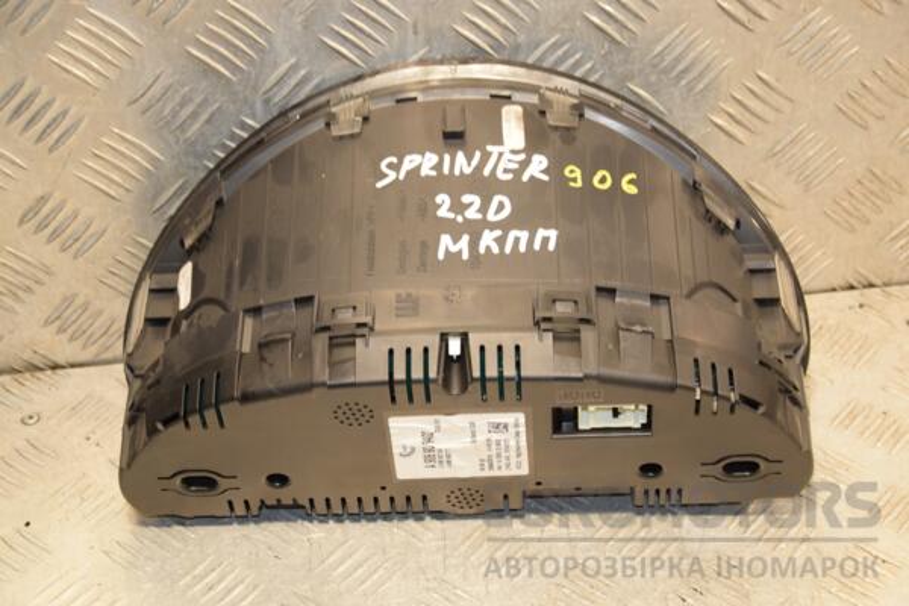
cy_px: 303
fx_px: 1894
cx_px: 454
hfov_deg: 27.0
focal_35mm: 75
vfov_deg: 18.2
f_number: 5
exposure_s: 1/125
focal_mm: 50
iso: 800
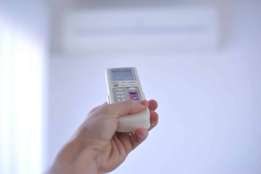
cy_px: 87
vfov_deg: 27.0
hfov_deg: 39.6
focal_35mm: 50
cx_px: 130
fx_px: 362
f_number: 2.8
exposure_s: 1/125
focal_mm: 50
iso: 320
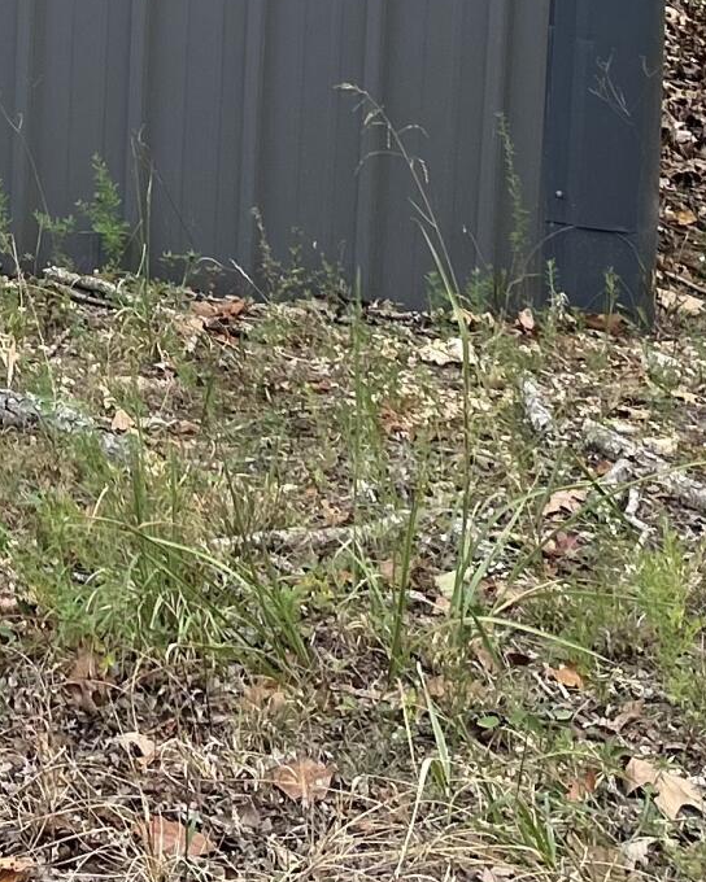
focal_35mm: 112
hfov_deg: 13.1
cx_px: -322
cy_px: -405
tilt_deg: -3.6
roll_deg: -1.1
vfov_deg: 15.9
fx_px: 2925
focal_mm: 5.7
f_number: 1.5
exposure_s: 1/526
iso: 50
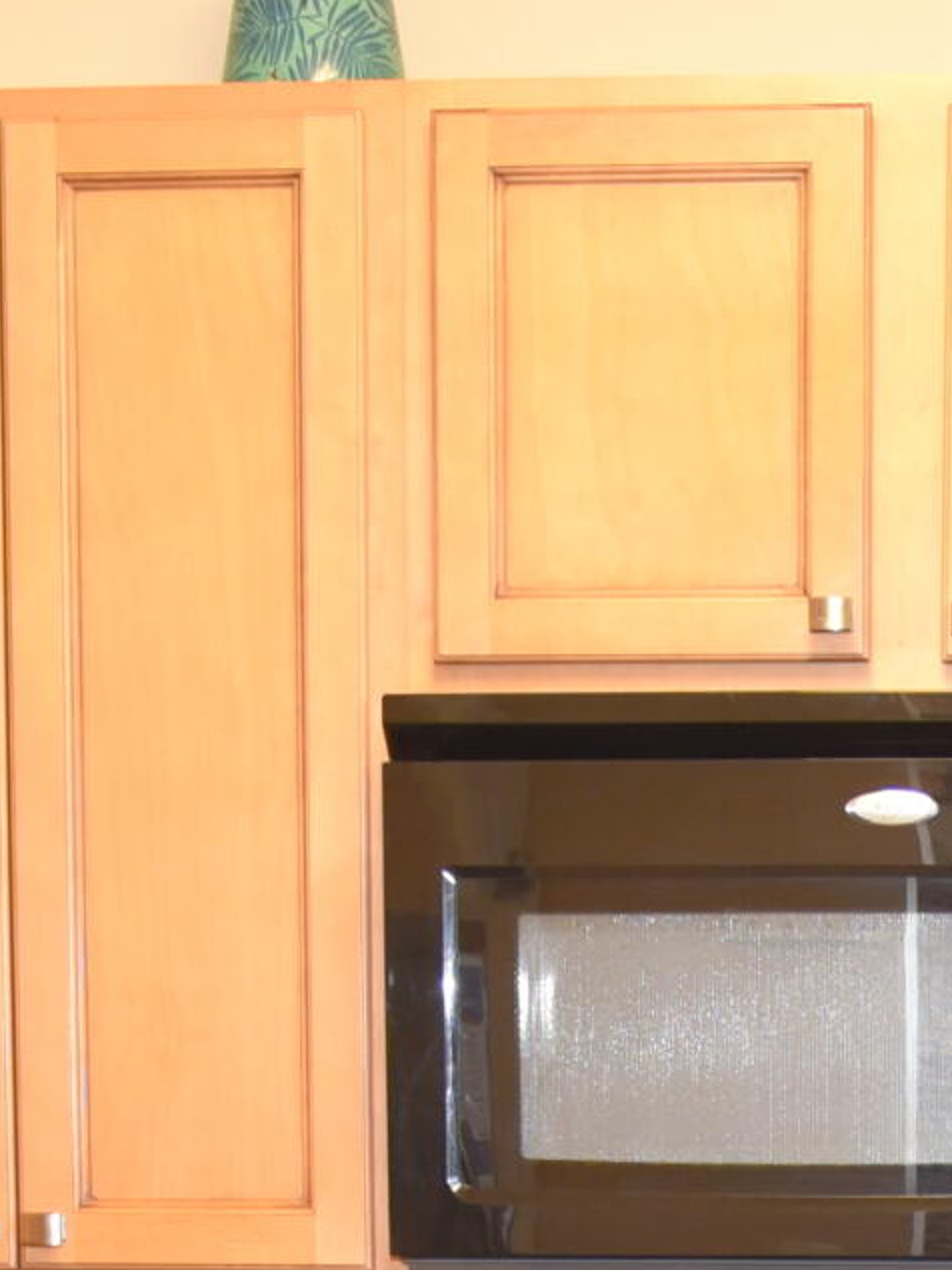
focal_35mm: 109
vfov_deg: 16.7
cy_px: 1792
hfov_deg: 13.3
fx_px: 3998
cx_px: 1018
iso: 1400
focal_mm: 24
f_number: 4
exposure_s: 1/60
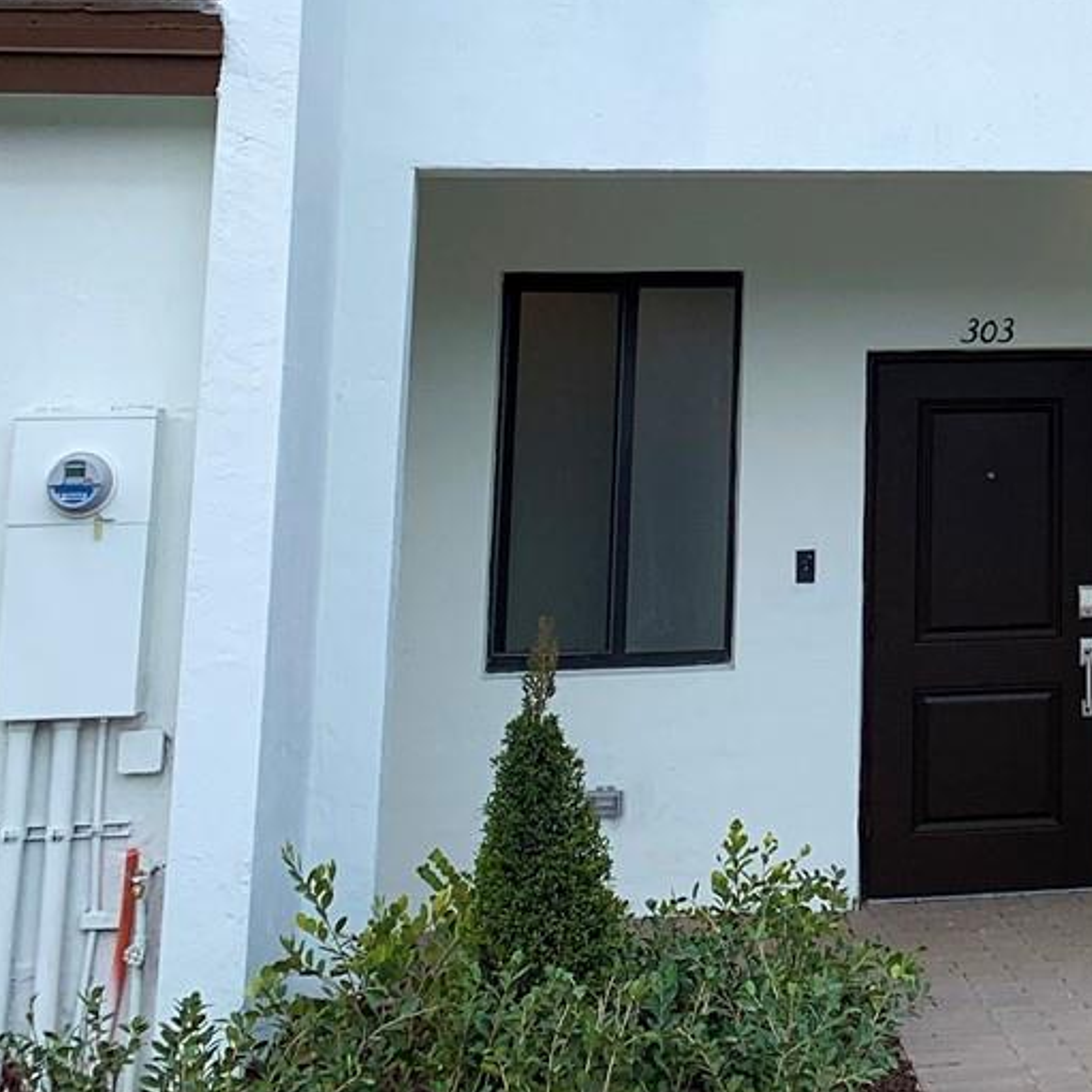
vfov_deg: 22.9
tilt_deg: +11.6
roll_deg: +0.8
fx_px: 2570
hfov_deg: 22.2
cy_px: -30
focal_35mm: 72
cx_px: 1291
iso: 25
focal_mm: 4.25
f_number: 1.8
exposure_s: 1/1490
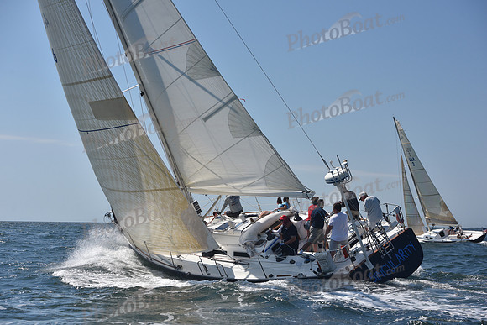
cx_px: 244
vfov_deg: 19.5
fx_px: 947
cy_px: 162
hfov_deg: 28.8
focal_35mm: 70
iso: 250
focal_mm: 70
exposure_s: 1/1000
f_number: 6.3
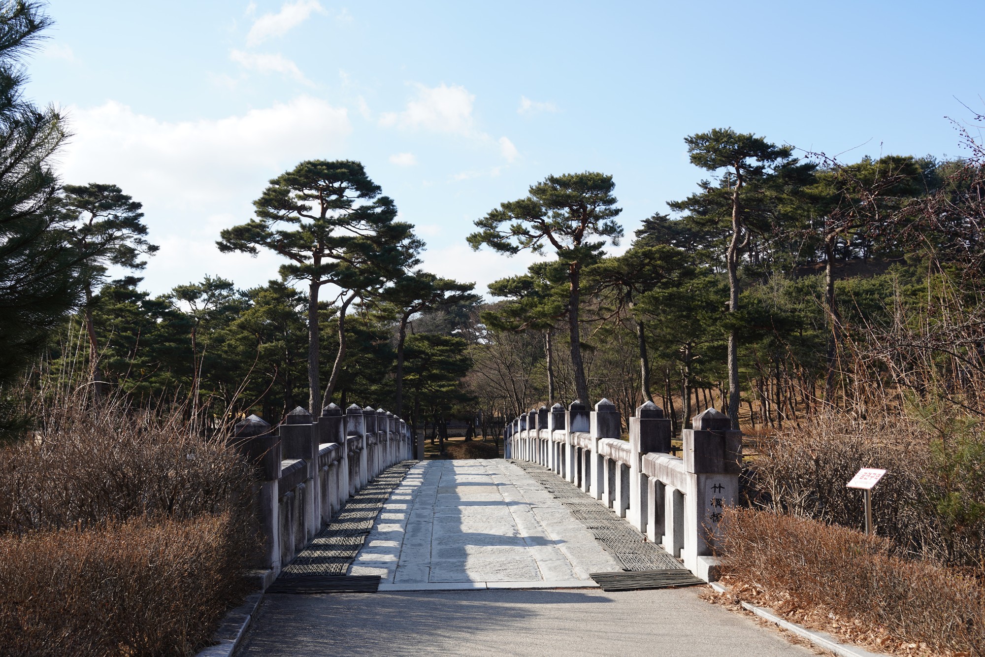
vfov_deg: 33.4
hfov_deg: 48.5
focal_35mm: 40
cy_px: 328
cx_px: 492
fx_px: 1095
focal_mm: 40
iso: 100
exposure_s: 1/100
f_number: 10
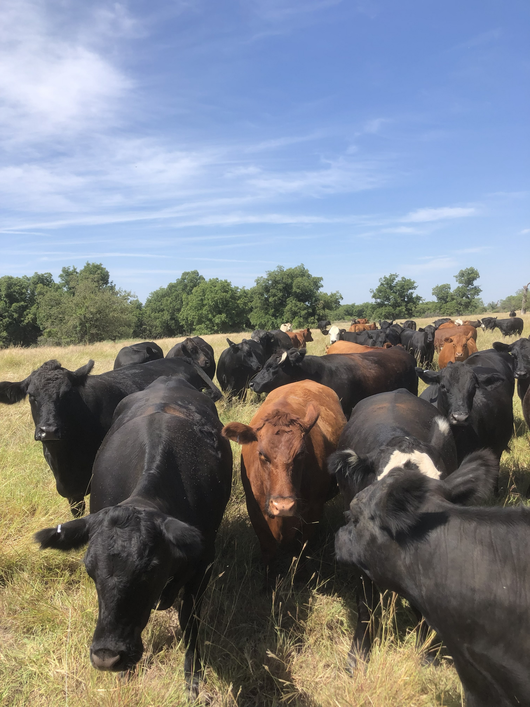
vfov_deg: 63.4
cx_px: 265
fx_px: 572
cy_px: 354
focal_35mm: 28
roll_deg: +1.5
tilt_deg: -2.3
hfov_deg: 49.7
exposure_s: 1/1453
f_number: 1.8
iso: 20
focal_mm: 3.99
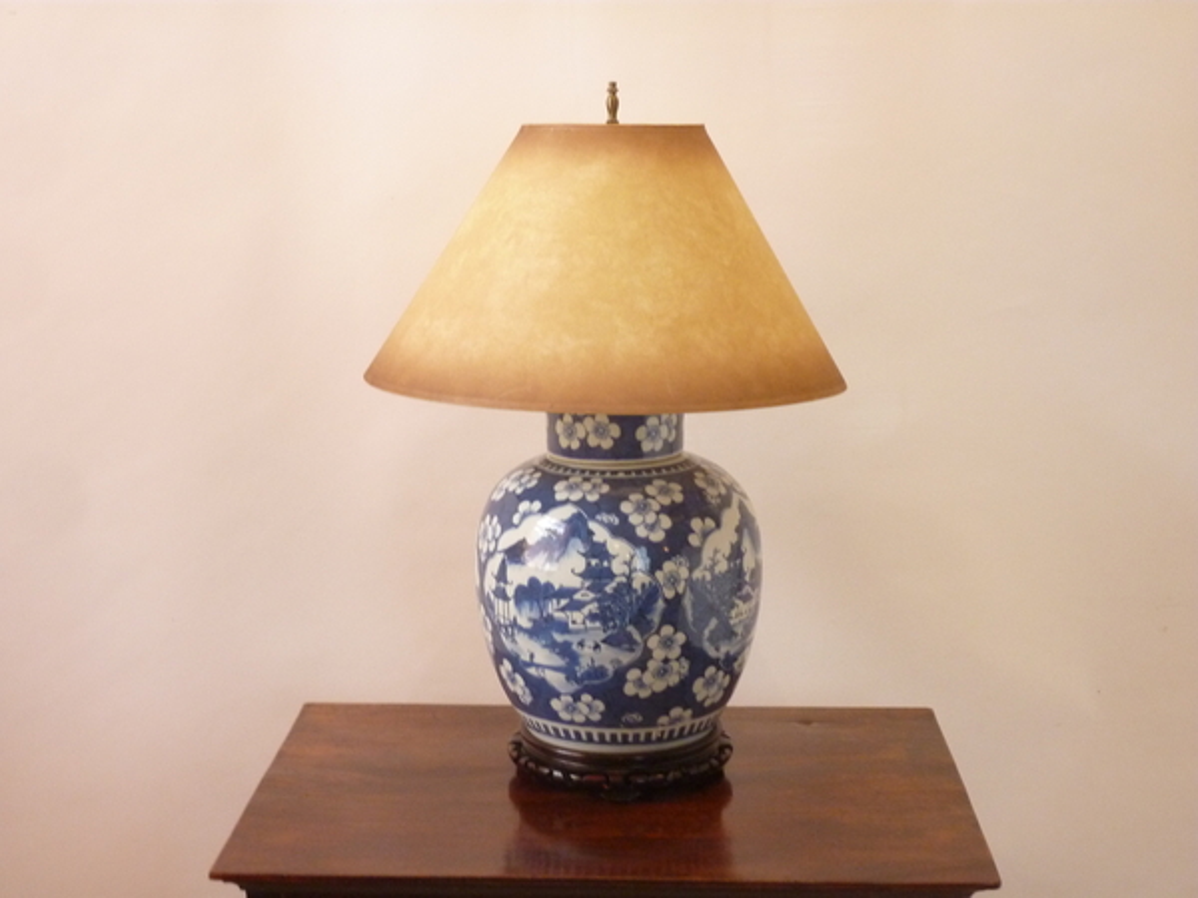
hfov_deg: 32.7
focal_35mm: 59
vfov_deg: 24.8
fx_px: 2042
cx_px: 599
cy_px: 449
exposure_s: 1/15
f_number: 3.9
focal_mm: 9.7
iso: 400
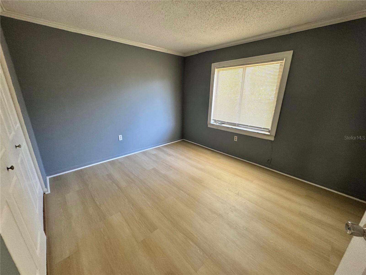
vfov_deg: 85.7
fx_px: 148
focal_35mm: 14
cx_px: 183
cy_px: 138
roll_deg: -1.2
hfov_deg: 102.1
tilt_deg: -19.7
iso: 400
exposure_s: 1/60
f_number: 2.2
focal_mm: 2.22
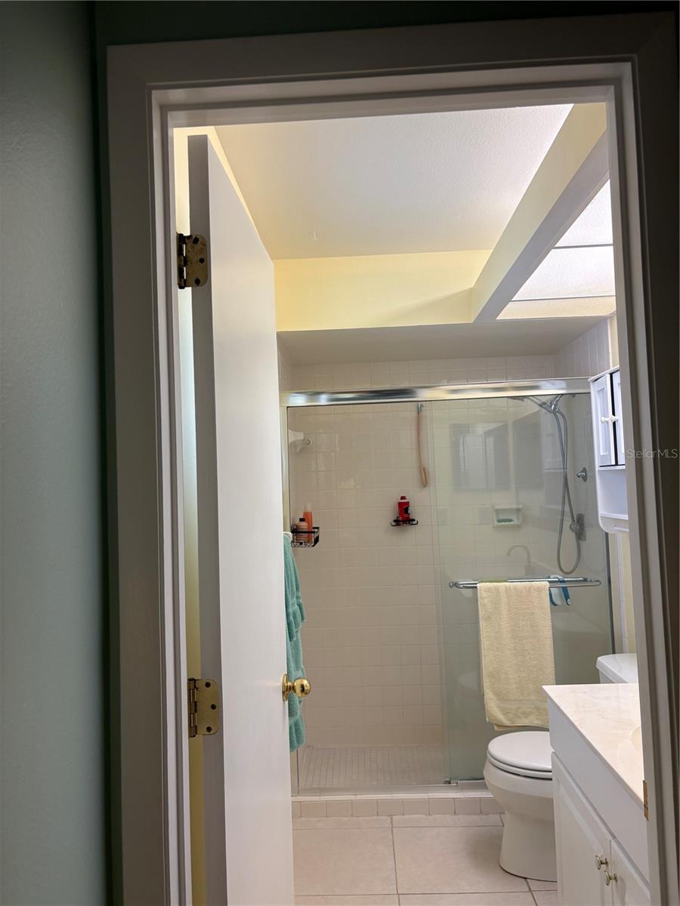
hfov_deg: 53.1
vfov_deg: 67.3
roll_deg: +1.6
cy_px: 453
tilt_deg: +2.4
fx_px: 681
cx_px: 340
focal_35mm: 26
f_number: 1.6
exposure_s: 1/120
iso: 80
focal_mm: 5.96
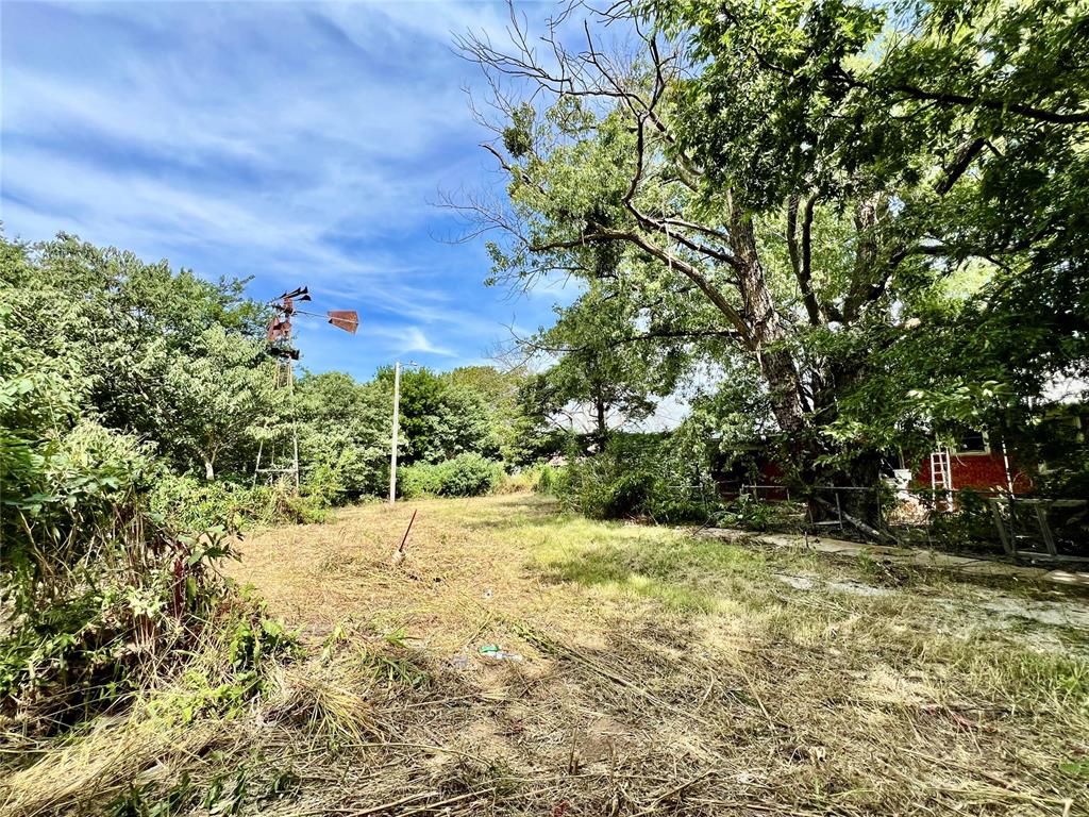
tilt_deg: +8.3
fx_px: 409
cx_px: 544
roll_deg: +1.8
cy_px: 408
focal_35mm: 13
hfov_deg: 106.2
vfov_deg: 89.9
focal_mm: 1.57
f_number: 1.8
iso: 32
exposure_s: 1/1130
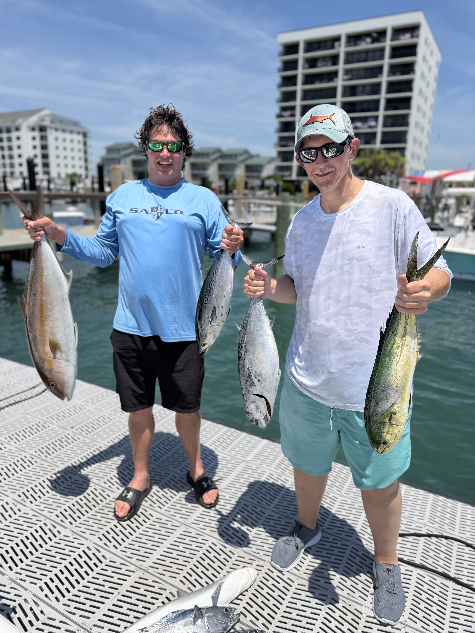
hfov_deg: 56.8
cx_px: 238
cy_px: 316
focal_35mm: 24
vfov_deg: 71.6
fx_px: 439
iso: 80
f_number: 1.78
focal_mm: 6.76
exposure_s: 1/7353
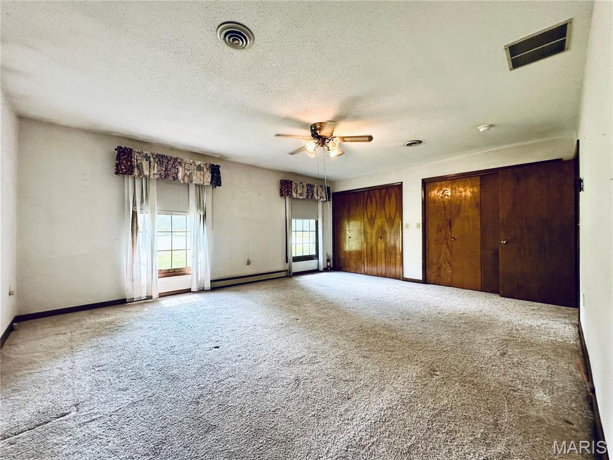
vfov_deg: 85.7
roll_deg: +0.4
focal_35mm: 14
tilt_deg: +0.0
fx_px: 248
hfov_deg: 102.1
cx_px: 306
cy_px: 230
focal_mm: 2.22
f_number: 2.2
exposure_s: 1/60
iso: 160
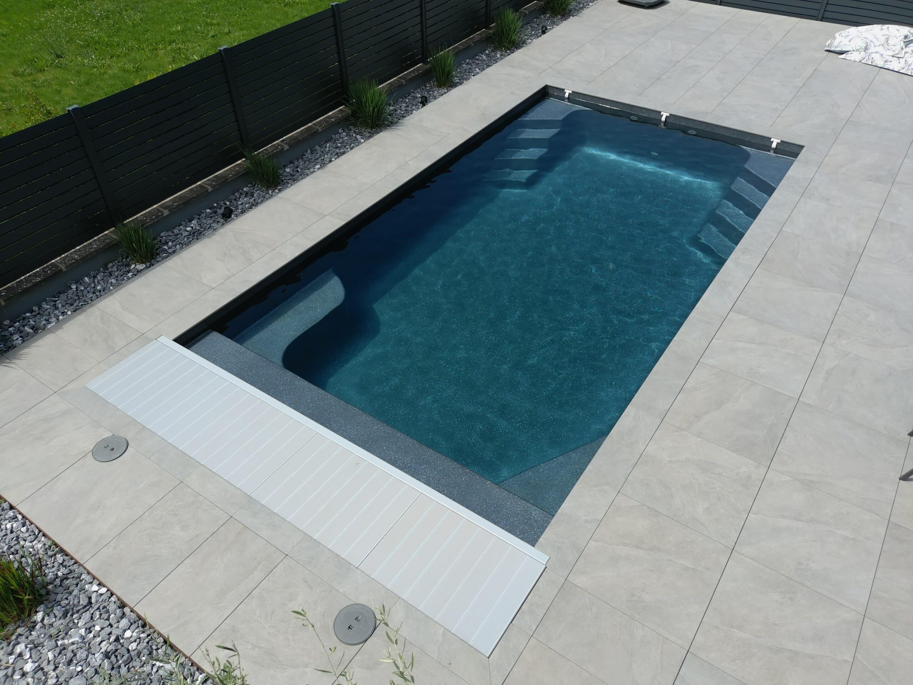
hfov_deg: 67.3
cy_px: 342
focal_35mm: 26
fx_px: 686
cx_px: 456
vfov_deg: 53.1
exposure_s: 1/1000
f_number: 1.8
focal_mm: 4.74
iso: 100
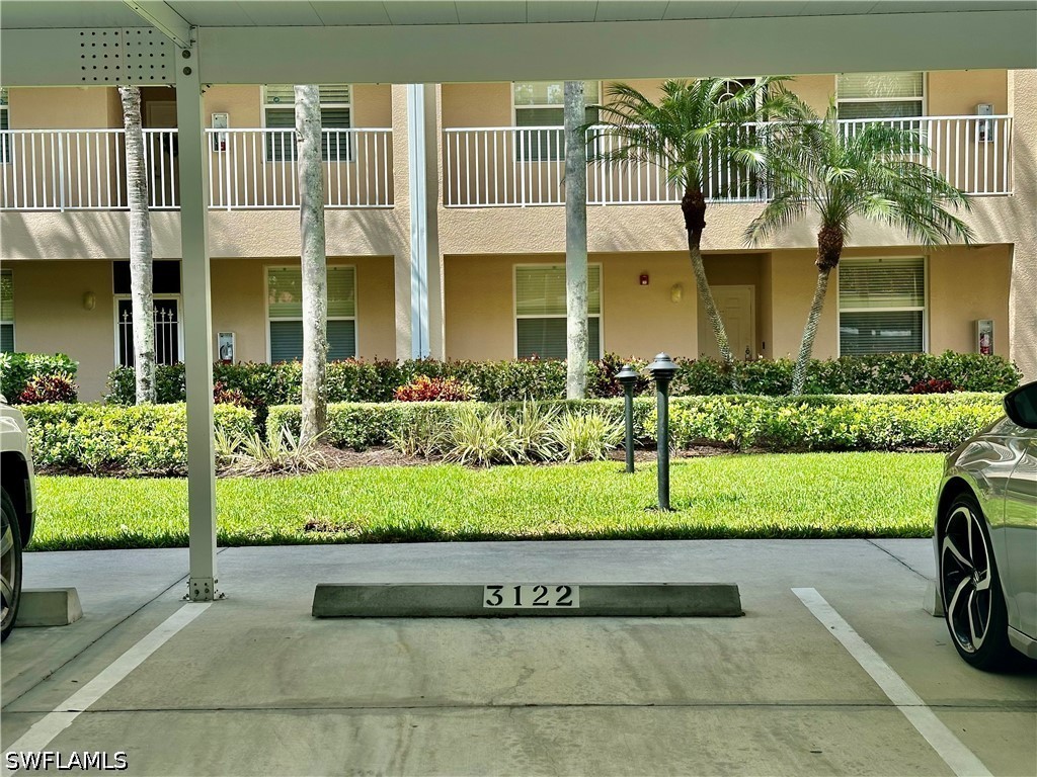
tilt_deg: -0.8
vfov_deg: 30.3
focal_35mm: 48
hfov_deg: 39.7
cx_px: 518
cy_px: 388
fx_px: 1438
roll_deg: +1.1
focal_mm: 6.86
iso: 64
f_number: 1.78
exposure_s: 1/1613
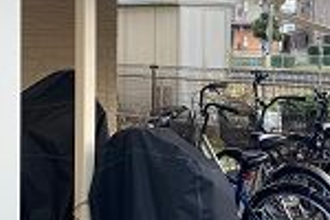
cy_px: 82
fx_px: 669
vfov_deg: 18.6
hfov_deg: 27.2
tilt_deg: -3.3
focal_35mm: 73
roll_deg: -0.9
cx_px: 264
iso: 32
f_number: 1.8
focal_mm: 4.25
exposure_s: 1/411
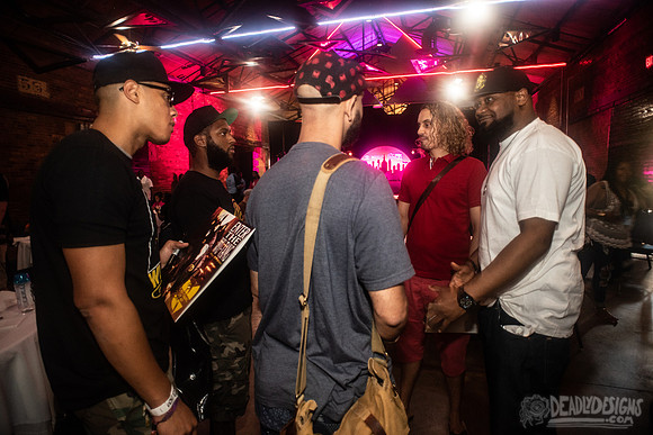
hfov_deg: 84.0
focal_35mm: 20
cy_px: 218
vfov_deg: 62.0
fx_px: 363
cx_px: 326
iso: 1600
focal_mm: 20
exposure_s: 1/50
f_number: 3.2
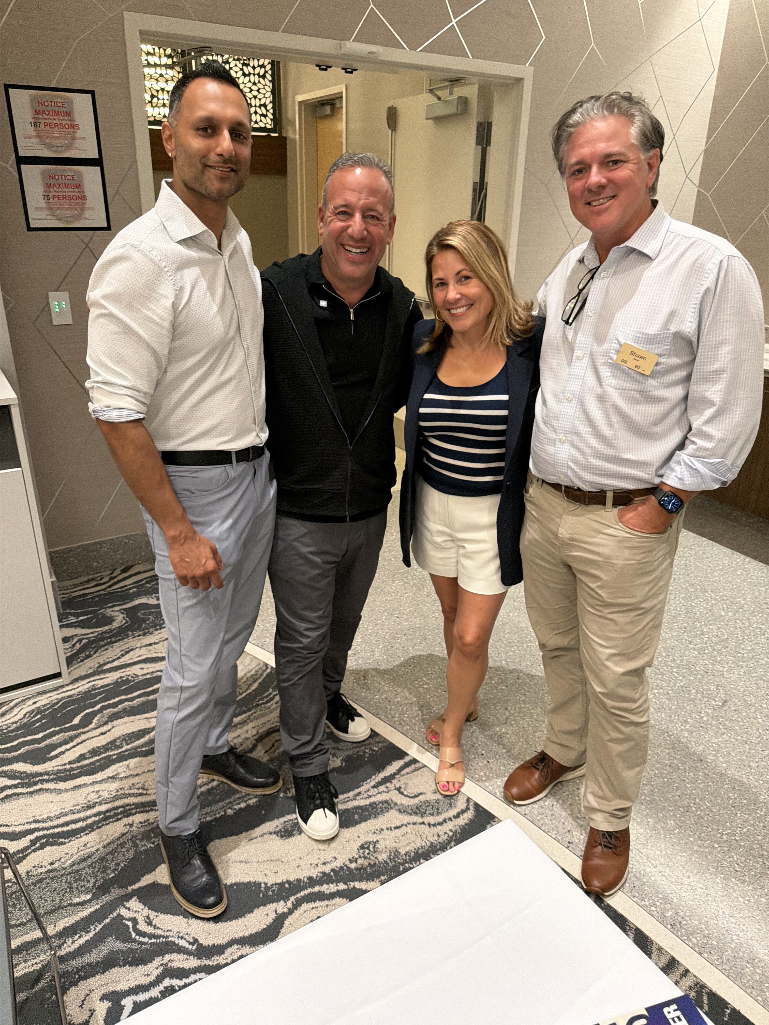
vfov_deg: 71.6
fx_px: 711
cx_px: 384
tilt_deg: -23.3
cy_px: 512
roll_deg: -0.6
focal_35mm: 24
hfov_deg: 56.8
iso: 1250
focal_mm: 6.76
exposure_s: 1/100
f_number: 1.78
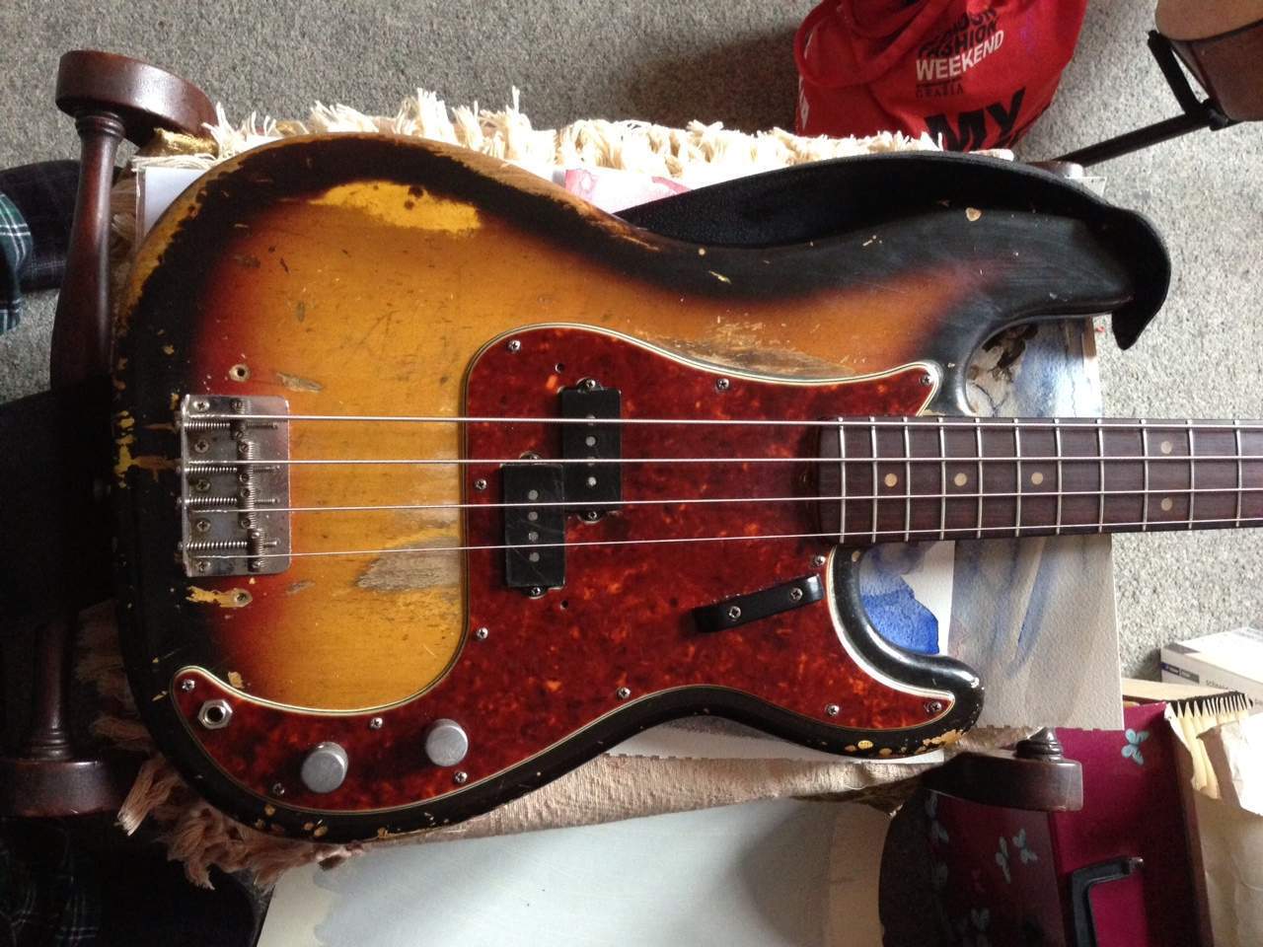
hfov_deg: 55.4
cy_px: 474
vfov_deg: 42.9
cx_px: 632
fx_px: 1204
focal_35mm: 33
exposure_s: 1/17
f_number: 2.4
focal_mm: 4.13
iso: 400
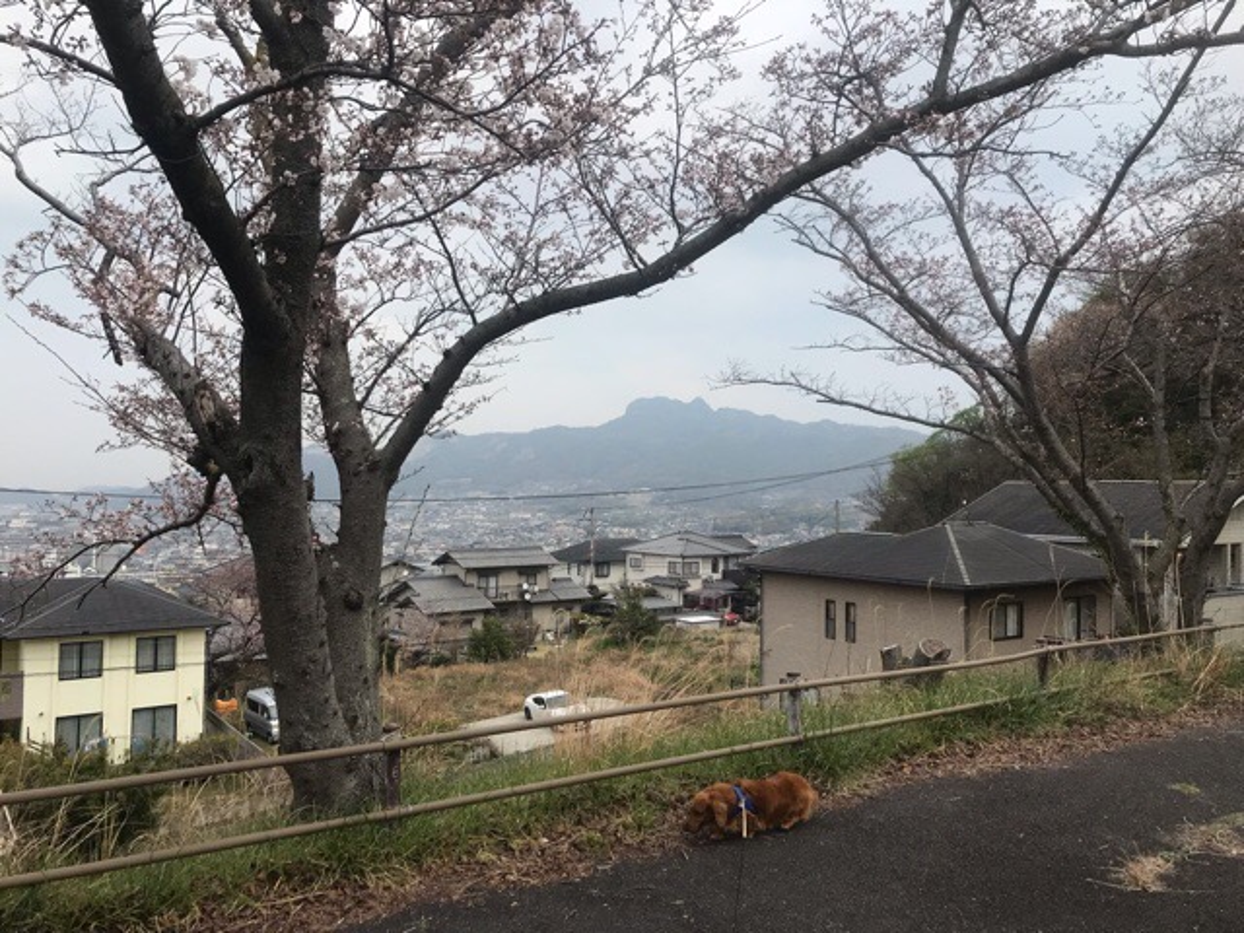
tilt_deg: +4.1
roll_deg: +2.1
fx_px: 1006
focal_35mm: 28
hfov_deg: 63.4
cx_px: 622
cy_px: 466
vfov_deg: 49.7
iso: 20
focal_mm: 3.99
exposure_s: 1/1742
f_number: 1.8
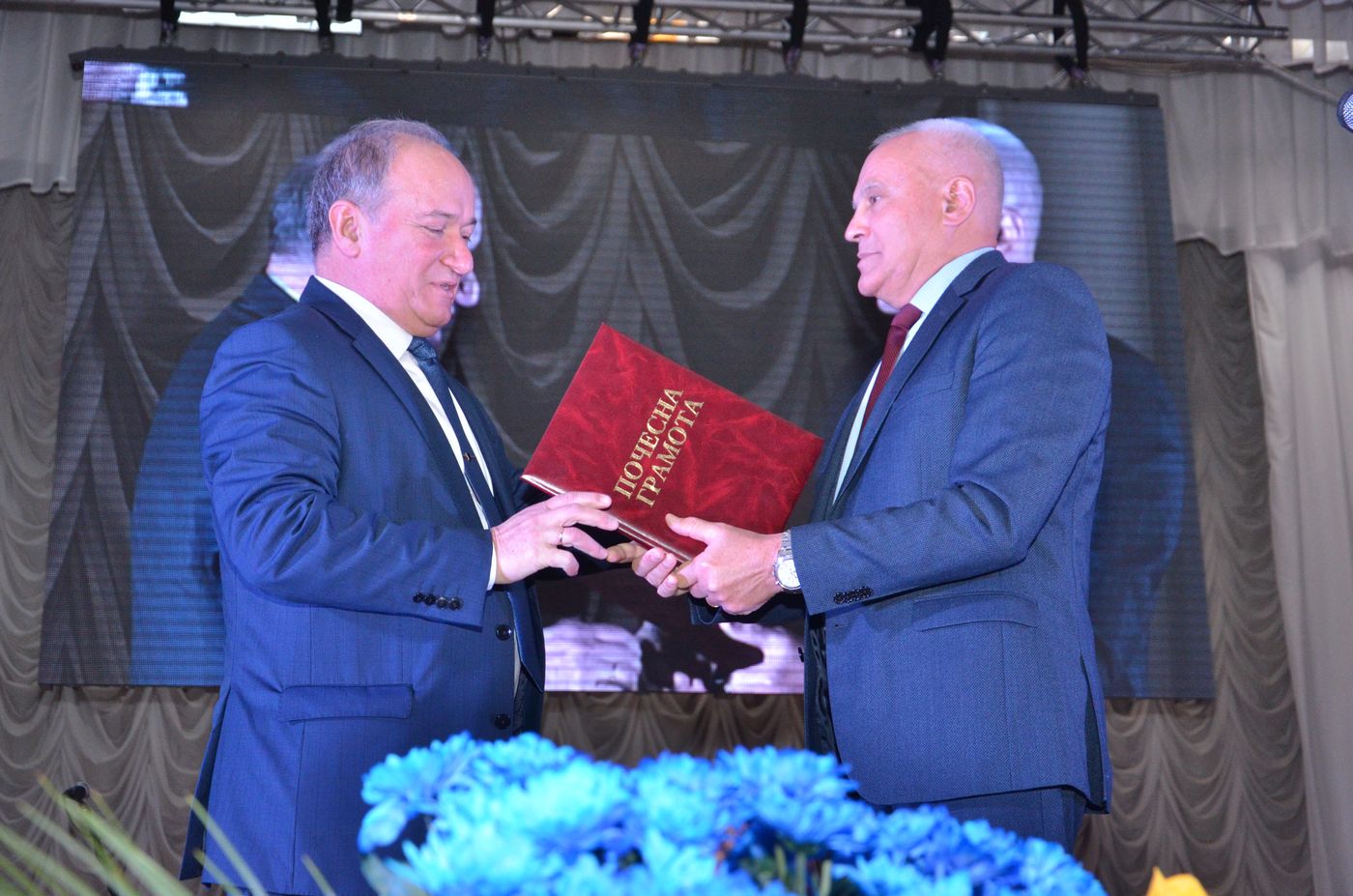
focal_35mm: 60
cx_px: 676
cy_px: 448
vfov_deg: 22.5
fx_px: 2250
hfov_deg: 33.5
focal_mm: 40
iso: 1600
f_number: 4.5
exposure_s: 1/200
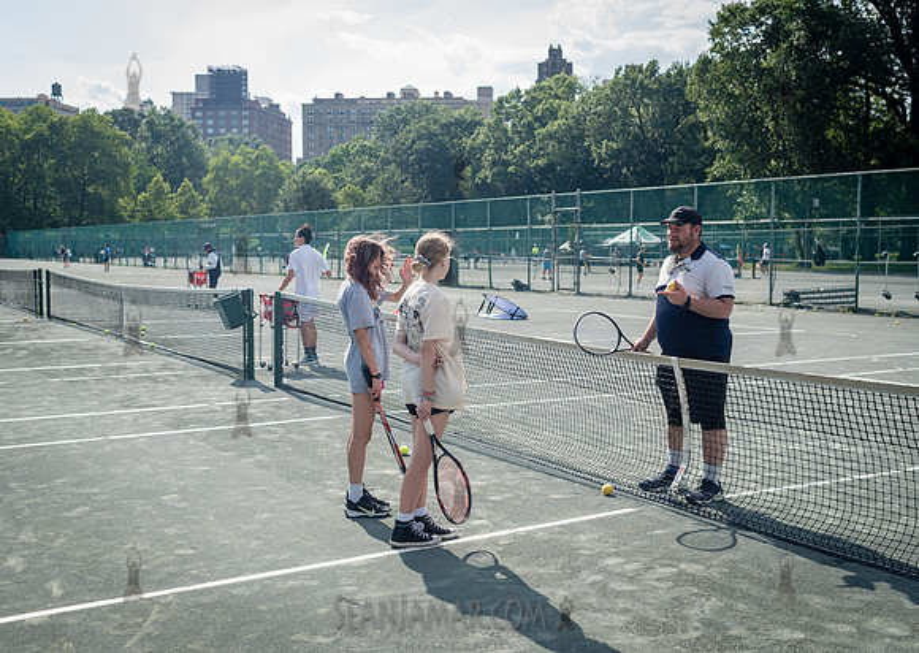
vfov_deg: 34.9
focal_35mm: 40
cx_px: 514
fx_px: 1037
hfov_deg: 47.7
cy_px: 310
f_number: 4.5
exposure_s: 1/2000
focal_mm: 35
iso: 250
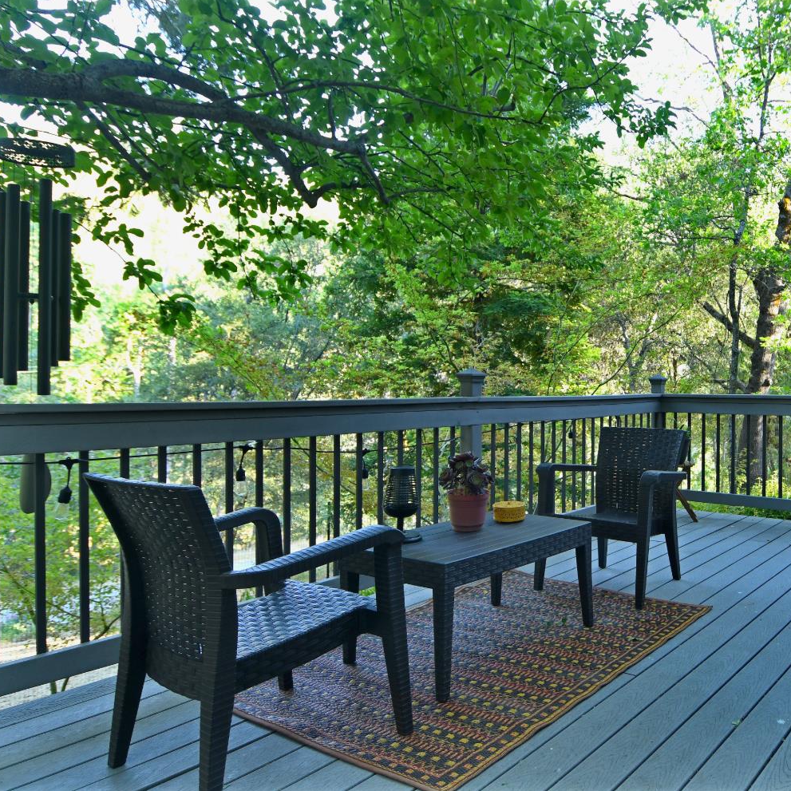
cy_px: 394
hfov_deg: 56.6
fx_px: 698
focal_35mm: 27
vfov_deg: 59.1
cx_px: 577
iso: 400
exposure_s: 1/50
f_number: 5
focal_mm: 14
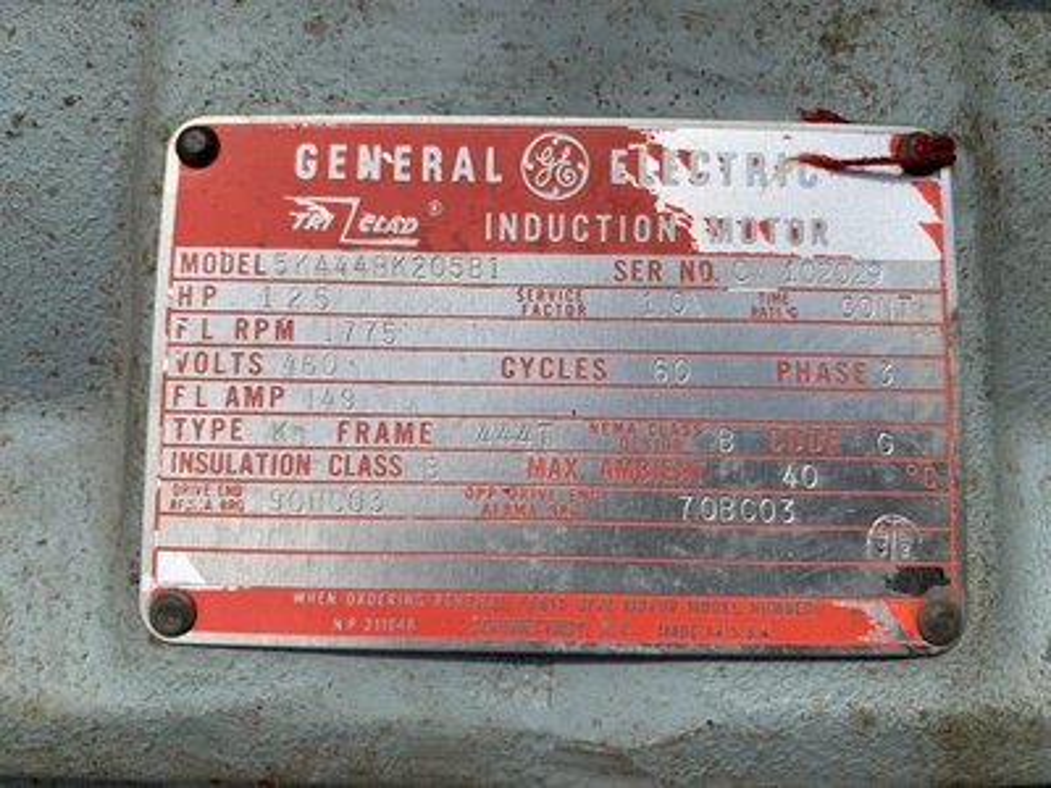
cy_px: 394
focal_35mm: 26
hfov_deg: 67.3
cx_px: 526
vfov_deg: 53.1
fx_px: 789
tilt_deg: -63.7
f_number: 1.8
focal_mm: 4.25
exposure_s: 1/1953
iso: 25
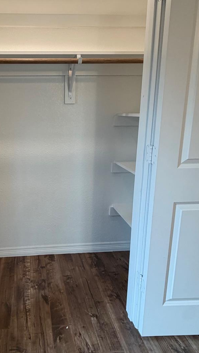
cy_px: 154
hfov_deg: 48.7
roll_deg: +0.2
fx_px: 206
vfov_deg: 80.8
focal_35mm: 22
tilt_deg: -9.8
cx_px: 41
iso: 250
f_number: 2.2
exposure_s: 1/120
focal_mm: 2.22
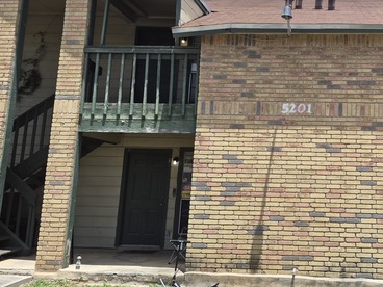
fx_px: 443
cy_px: 116
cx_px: 299
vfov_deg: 35.8
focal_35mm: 40
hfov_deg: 44.8
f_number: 1.8
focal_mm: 5.4
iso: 80
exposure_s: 1/4240
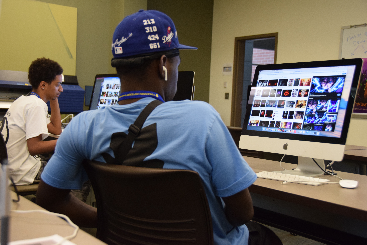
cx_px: 184
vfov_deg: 28.1
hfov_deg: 41.1
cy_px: 122
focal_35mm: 48
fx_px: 489
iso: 1400
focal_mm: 32
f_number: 4.2
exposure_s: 1/60
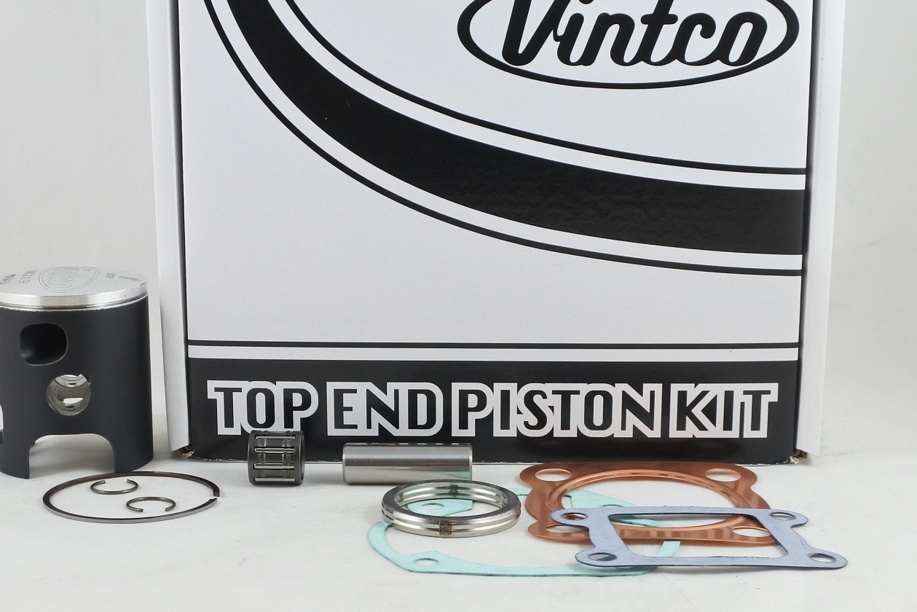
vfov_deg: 27.0
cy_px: 290
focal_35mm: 50
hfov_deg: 39.4
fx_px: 1274
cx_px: 358
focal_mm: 13.4
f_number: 4
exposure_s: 1/125
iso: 400
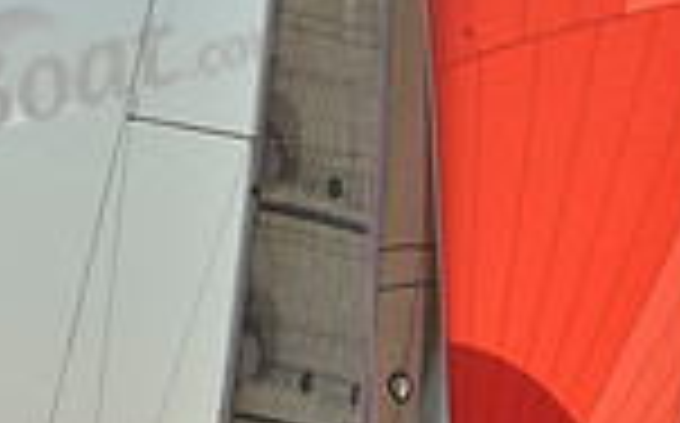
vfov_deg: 4.7
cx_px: 529
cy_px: -194
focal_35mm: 274
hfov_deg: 7.7
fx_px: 5072
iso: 200
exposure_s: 1/1250
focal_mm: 70
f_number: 8
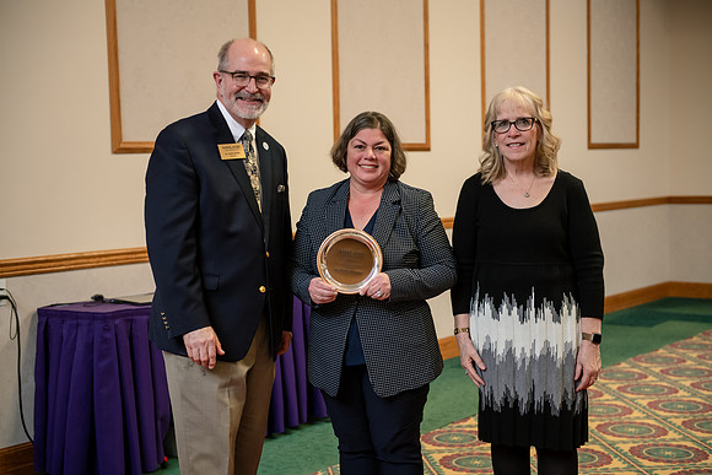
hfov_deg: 35.6
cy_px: 238
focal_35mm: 56
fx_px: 1108
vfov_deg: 24.2
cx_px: 356
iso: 1000
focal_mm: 56
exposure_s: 1/125
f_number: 3.2
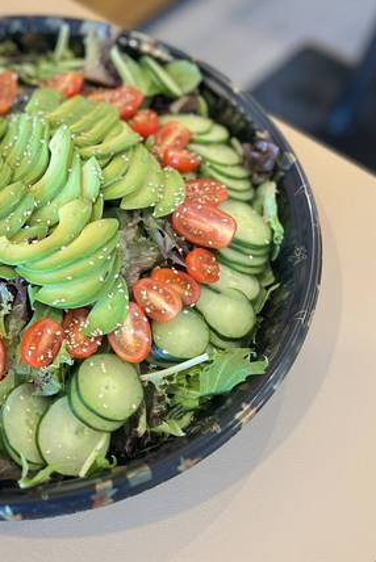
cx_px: 28
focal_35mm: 37
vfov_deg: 51.9
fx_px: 579
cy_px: 285
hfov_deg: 33.8
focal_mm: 5.7
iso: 500
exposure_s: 1/60
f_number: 1.5
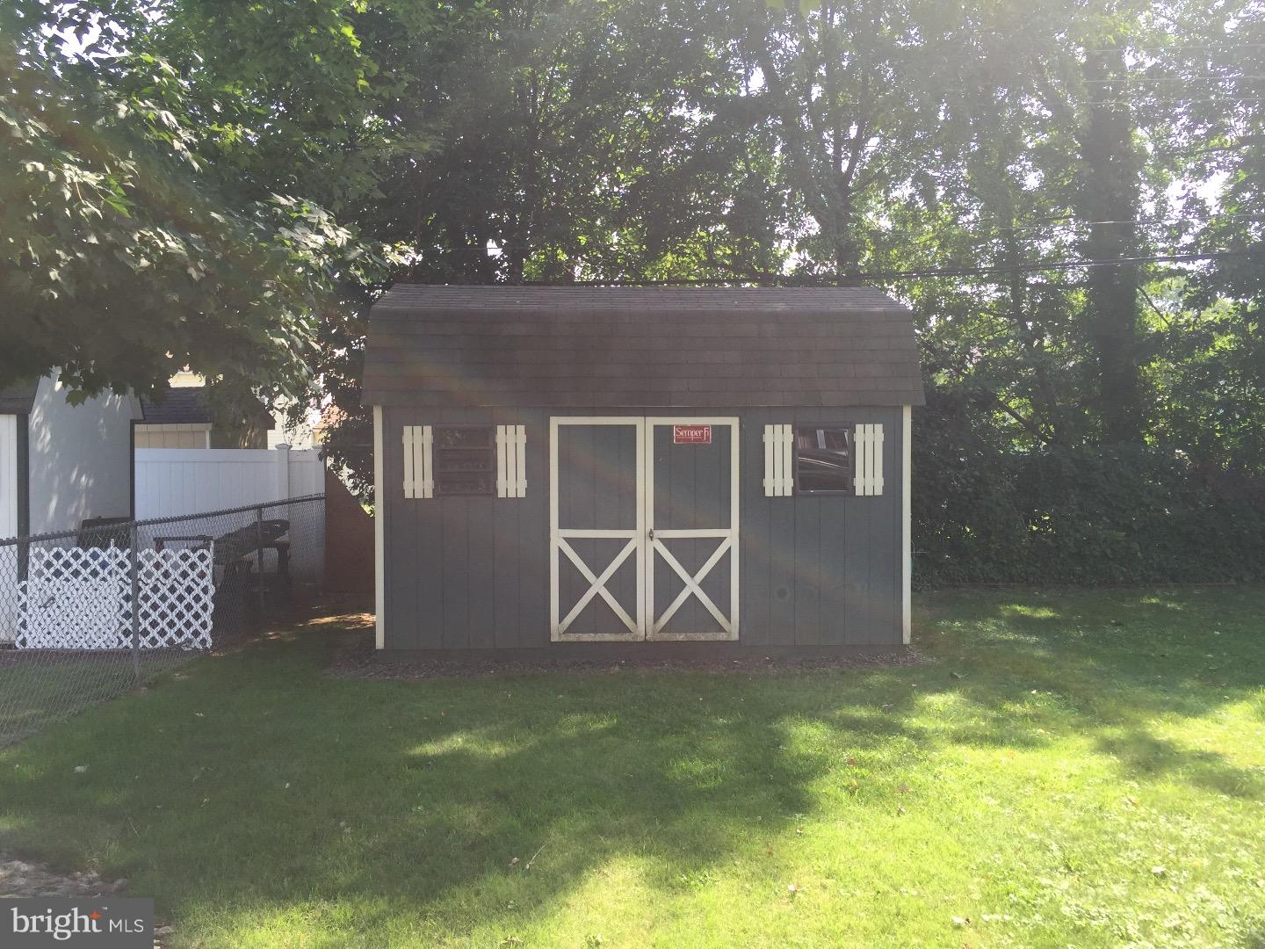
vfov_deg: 48.2
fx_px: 1060
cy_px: 474
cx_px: 632
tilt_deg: -1.7
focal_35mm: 29
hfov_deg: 61.7
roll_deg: -1.4
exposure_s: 1/425
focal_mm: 4.15
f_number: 2.2
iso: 32
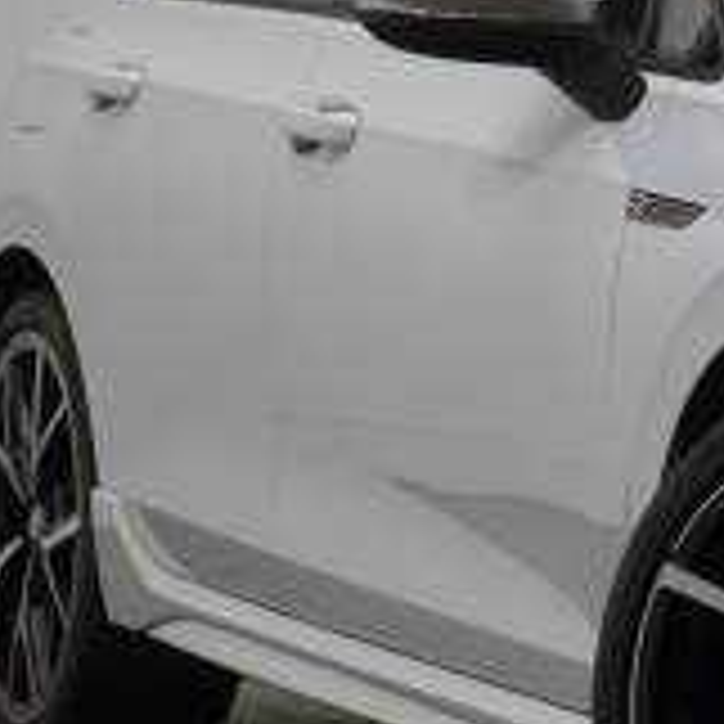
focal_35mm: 238
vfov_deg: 7.4
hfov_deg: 7.2
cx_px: 1340
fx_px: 5624
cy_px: 391
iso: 640
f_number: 5.6
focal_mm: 47
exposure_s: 1/90
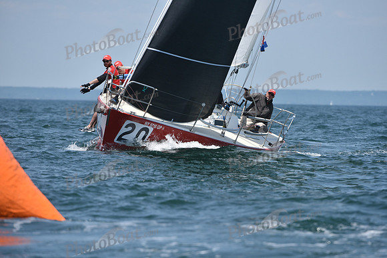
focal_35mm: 400
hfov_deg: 5.2
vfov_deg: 3.4
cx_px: 194
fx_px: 4301
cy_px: 129
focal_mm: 400
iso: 320
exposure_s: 1/1600
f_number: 6.3
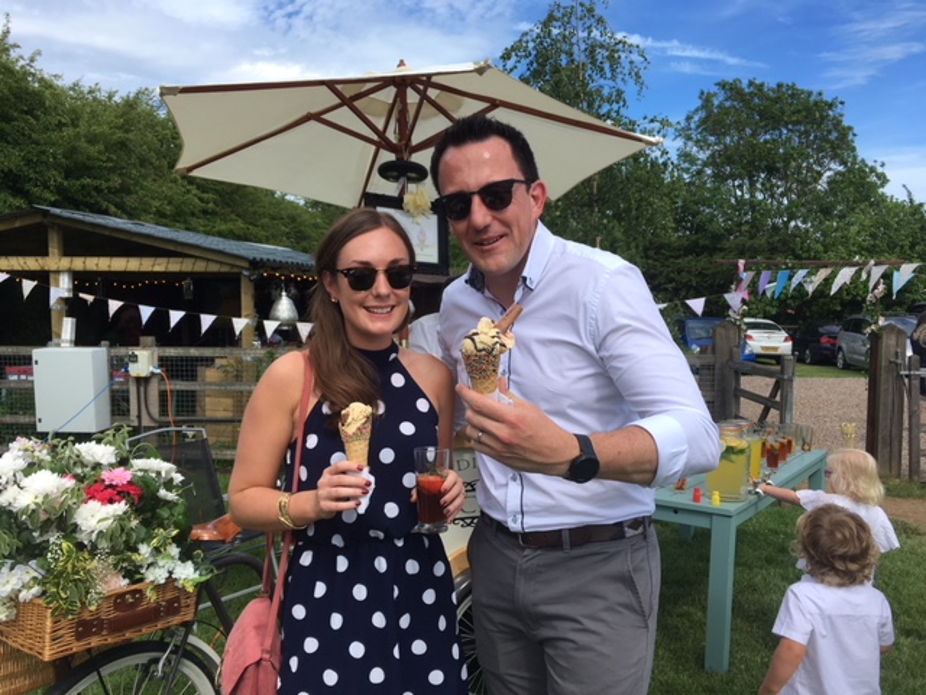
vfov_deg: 48.2
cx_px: 463
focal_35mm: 29
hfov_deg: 61.7
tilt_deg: -9.4
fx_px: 776
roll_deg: -2.5
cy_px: 348
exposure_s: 1/1054
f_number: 2.2
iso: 25
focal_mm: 4.15
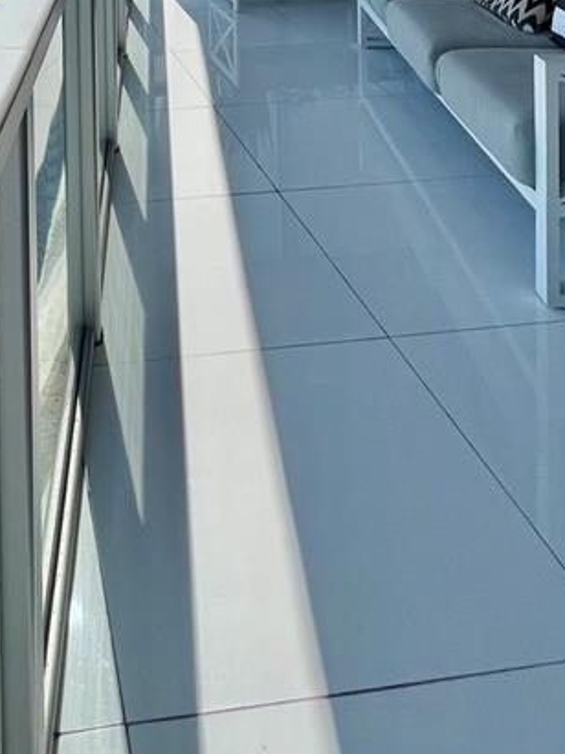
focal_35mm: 38
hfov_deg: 35.7
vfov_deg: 36.1
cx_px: 68
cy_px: -182
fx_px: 827
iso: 32
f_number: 1.8
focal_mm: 1.57
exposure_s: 1/3040
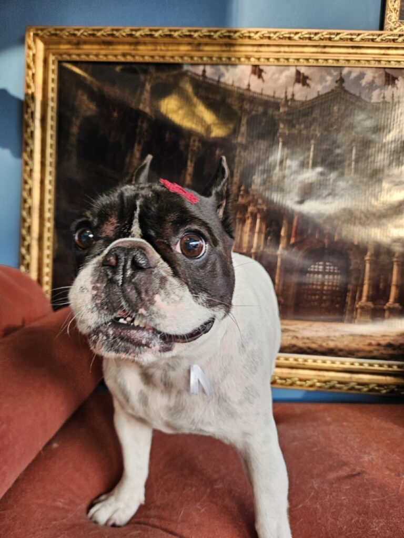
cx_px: 202
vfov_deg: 73.9
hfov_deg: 58.9
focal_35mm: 23
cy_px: 269
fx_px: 358
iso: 80
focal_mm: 5.4
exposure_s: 1/207
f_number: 1.8
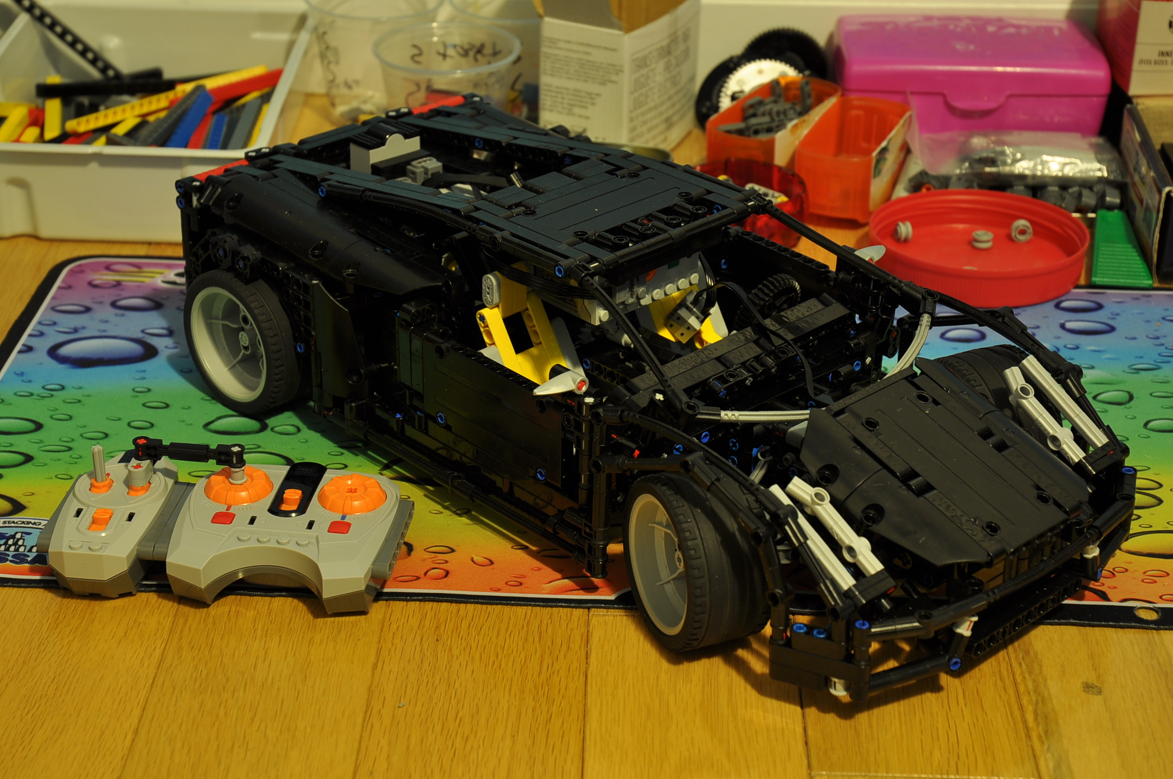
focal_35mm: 69
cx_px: 586
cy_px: 390
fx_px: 2245
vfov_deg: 19.7
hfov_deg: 29.3
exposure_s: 1/1.3
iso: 200
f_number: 7.1
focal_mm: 46
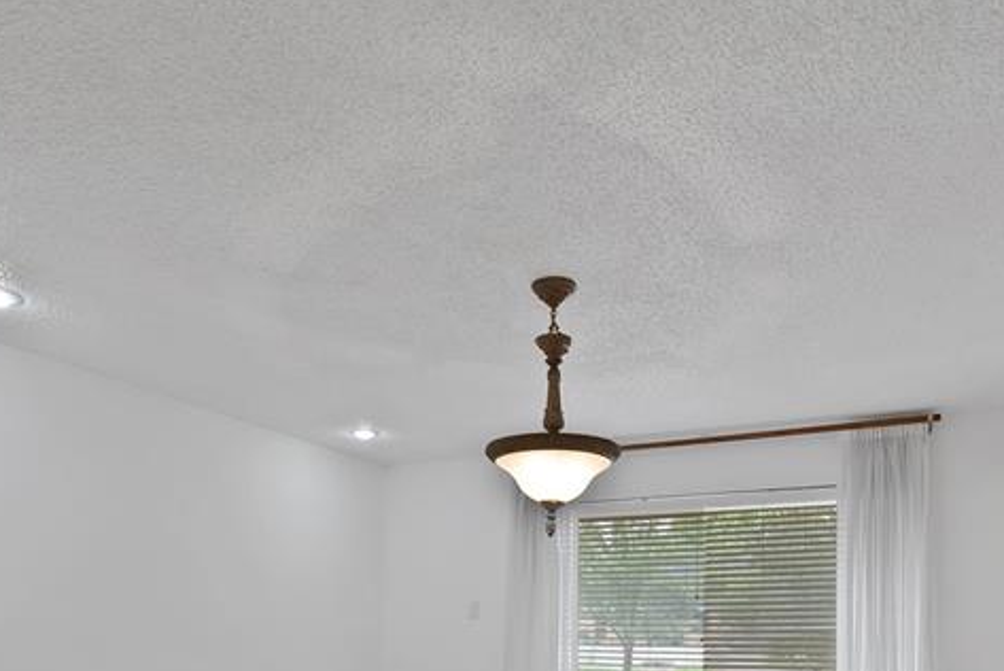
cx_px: 548
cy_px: 648
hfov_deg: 69.2
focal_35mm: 26
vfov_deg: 43.6
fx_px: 726
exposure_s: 1/8
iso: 640
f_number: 9
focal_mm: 12
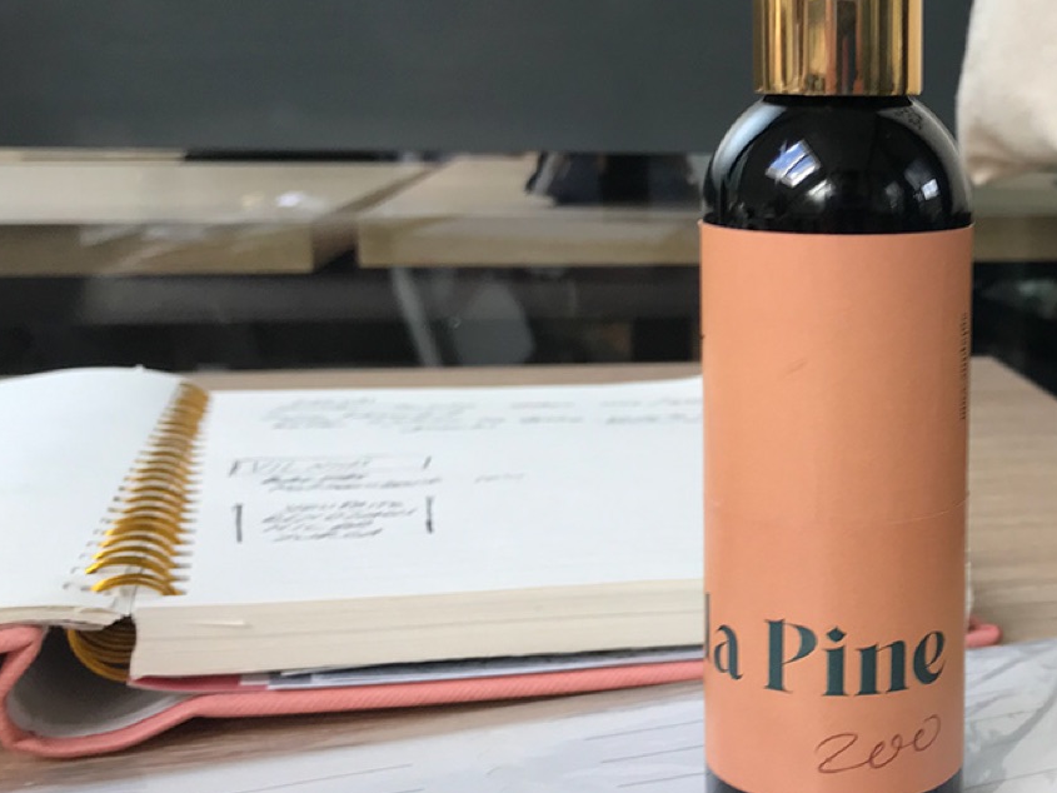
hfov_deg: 34.6
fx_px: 1619
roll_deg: +0.5
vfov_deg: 27.5
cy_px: 340
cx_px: 903
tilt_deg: -4.5
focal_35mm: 53
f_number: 1.8
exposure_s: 1/95
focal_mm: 3.99
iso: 32
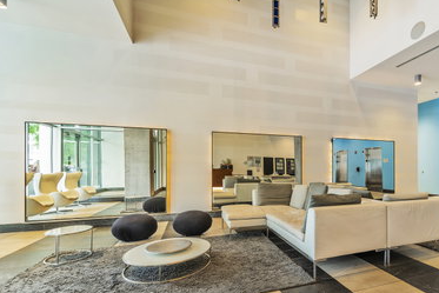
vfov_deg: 66.9
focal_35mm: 18
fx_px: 220
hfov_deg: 87.8
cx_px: 280
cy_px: 173
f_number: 9
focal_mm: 14
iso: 100
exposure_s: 1
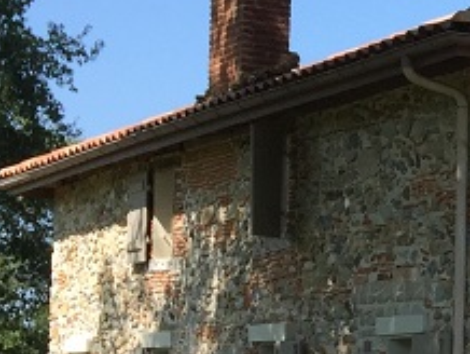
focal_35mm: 136
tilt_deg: +3.5
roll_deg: -0.7
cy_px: 272
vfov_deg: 10.9
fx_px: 1849
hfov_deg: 12.5
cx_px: 977
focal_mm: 4.15
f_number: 2.2
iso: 32
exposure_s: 1/1014
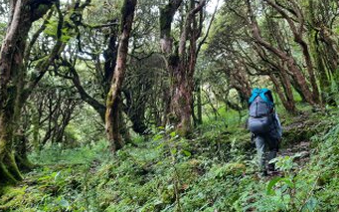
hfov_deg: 61.2
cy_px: 106
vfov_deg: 40.6
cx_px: 173
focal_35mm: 31
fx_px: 286
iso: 250
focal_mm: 4.6
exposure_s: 1/50
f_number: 2
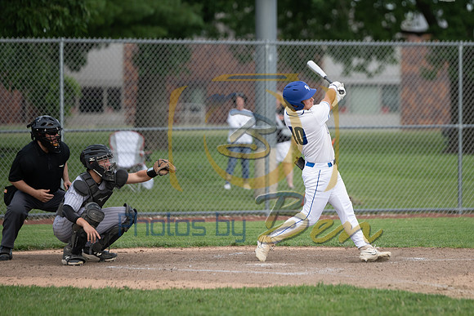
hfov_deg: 7.5
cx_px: 275
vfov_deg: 5.0
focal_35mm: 273
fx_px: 3593
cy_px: 144
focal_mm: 200
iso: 320
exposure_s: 1/1600
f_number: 2.8
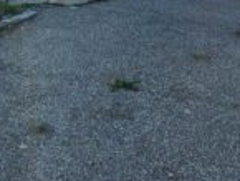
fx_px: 659
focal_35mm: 95
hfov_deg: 20.4
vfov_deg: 14.5
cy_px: -91
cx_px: 55
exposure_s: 1/1117
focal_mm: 5.4
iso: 20
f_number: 1.8
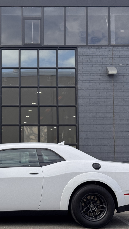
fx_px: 426
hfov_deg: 17.0
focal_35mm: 70
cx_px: 15
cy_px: 114
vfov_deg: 30.2
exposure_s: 1/3425
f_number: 1.78
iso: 64
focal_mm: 6.76
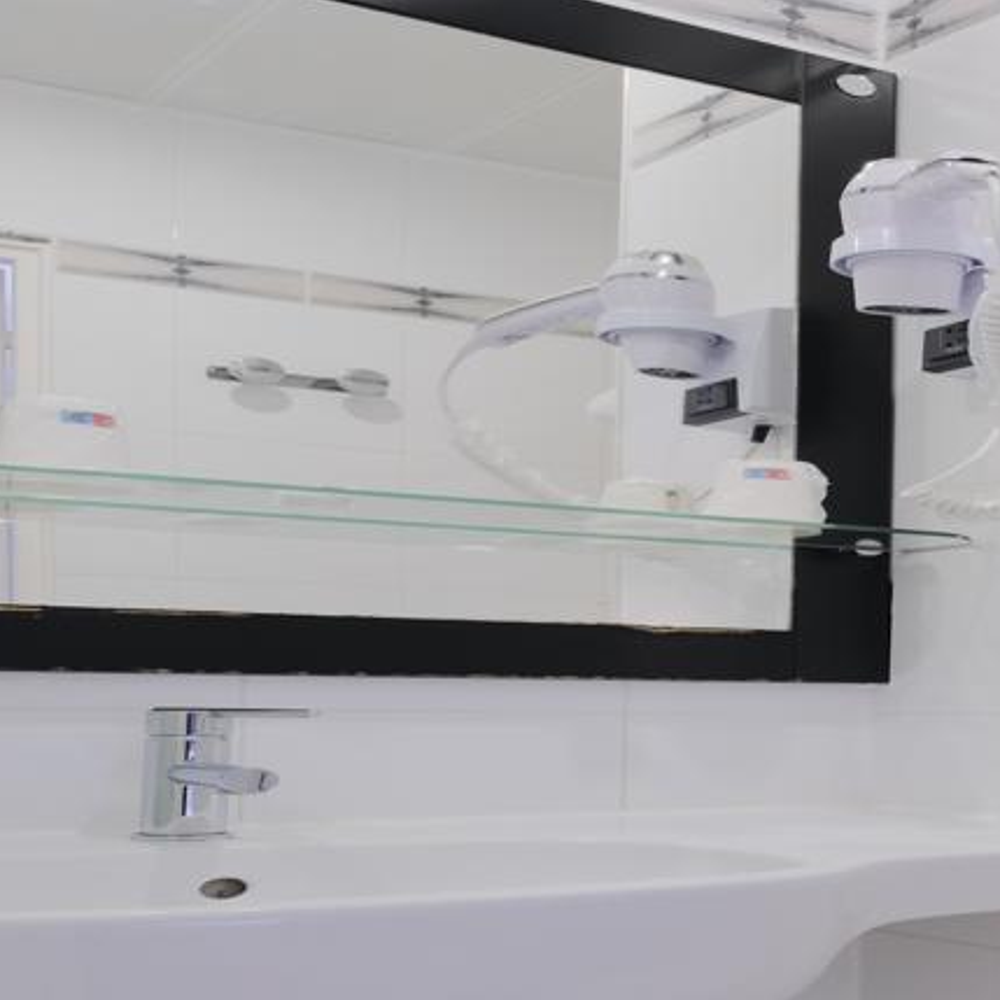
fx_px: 1242
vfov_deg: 42.7
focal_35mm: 38
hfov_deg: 37.7
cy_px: 728
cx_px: 1063
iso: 320
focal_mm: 10
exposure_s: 1/15
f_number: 4
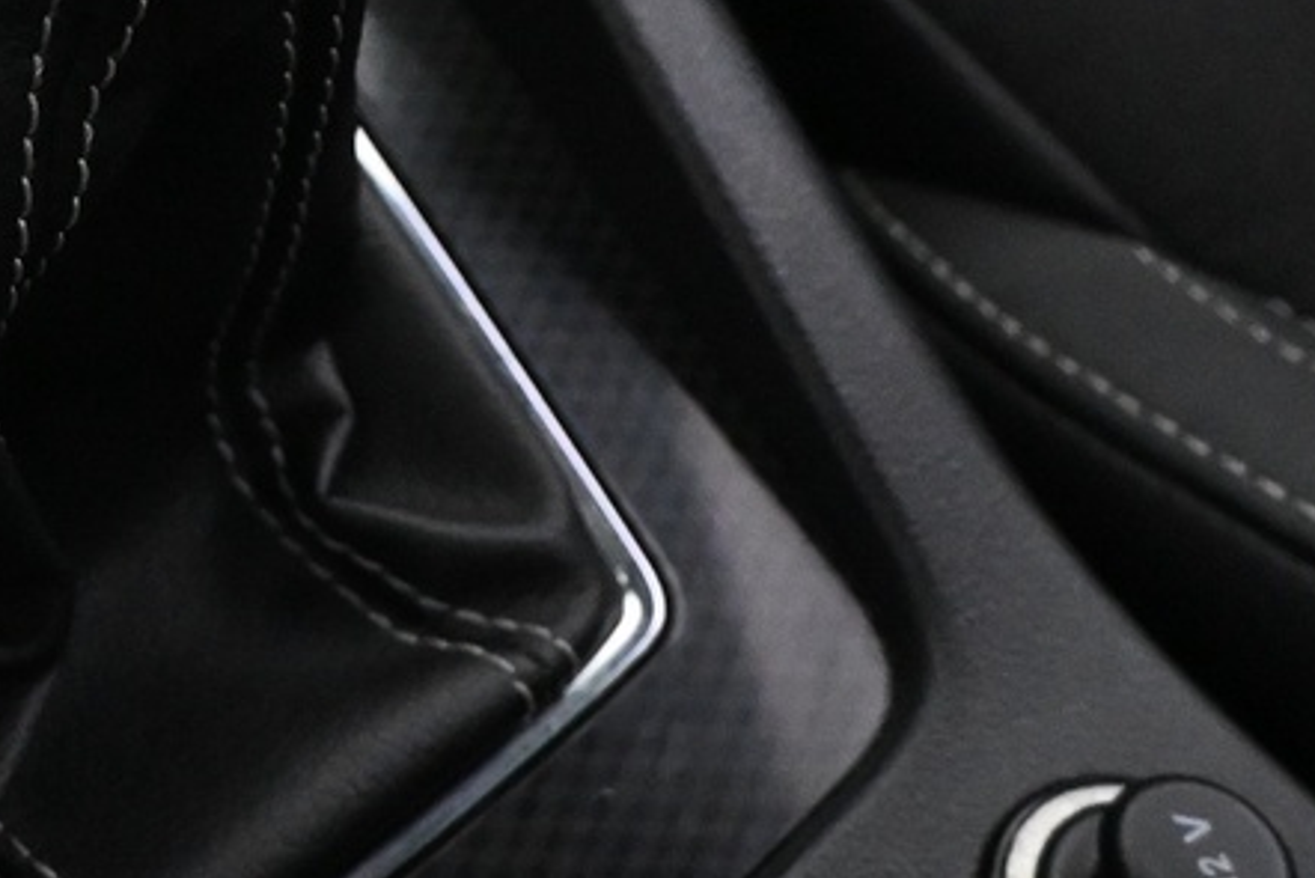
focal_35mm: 88
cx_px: -134
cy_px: -217
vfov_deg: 14.9
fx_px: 3215
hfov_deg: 21.9
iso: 6400
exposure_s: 1/60
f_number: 3.5
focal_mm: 16
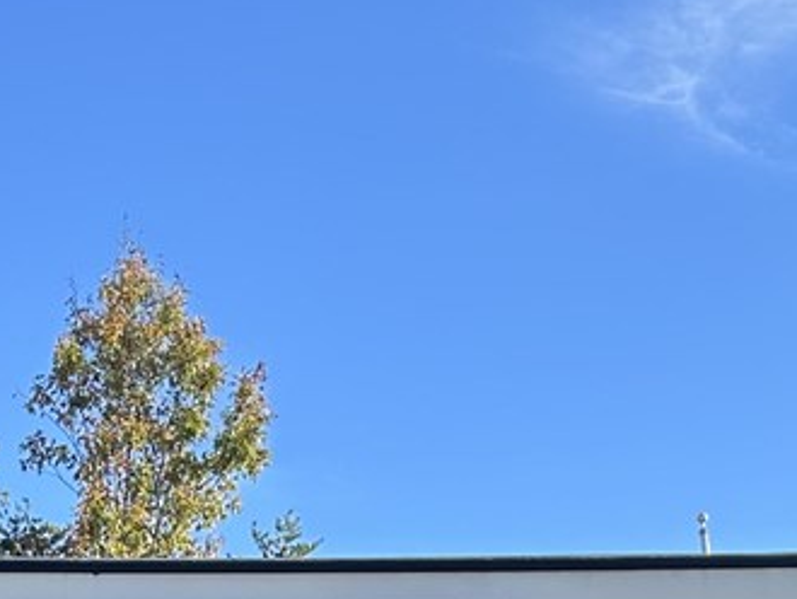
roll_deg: +0.8
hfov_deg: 21.0
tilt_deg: +8.1
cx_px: 473
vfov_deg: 14.3
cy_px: 1031
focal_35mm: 93
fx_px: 2143
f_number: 1.78
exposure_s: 1/1812
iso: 80
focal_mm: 6.86
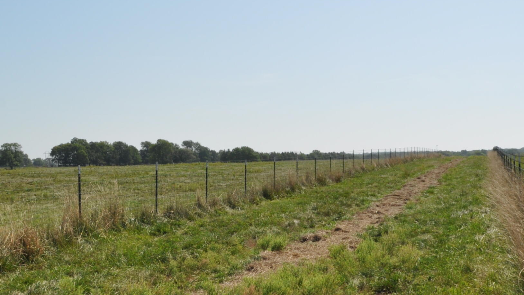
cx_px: 282
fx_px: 723
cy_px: 195
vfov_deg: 23.0
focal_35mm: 52
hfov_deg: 39.8
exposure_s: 1/200
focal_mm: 18
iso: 200
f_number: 14
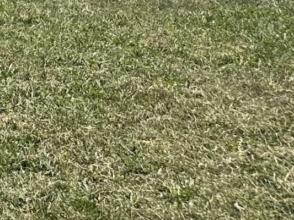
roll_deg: -1.3
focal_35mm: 135
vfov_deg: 10.0
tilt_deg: +6.5
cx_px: -394
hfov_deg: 12.0
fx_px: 1147
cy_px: -250
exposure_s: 1/3472
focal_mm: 6.86
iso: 80
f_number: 1.78
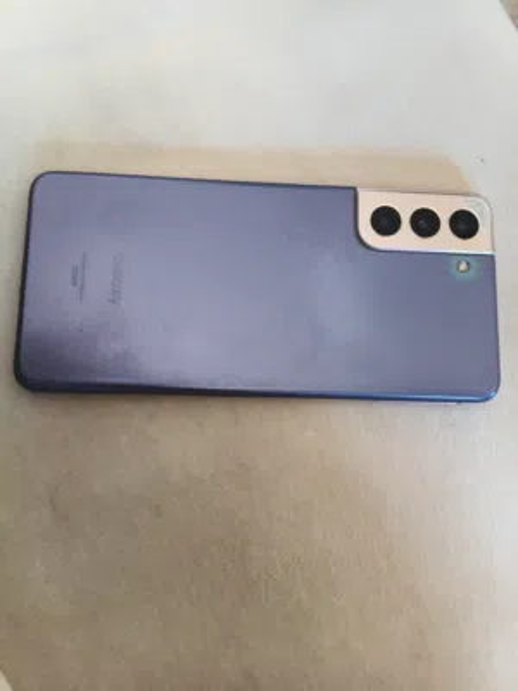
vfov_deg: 73.9
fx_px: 459
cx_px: 259
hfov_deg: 58.9
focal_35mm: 23
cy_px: 346
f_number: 1.79
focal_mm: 4.71
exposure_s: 1/33.3
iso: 799
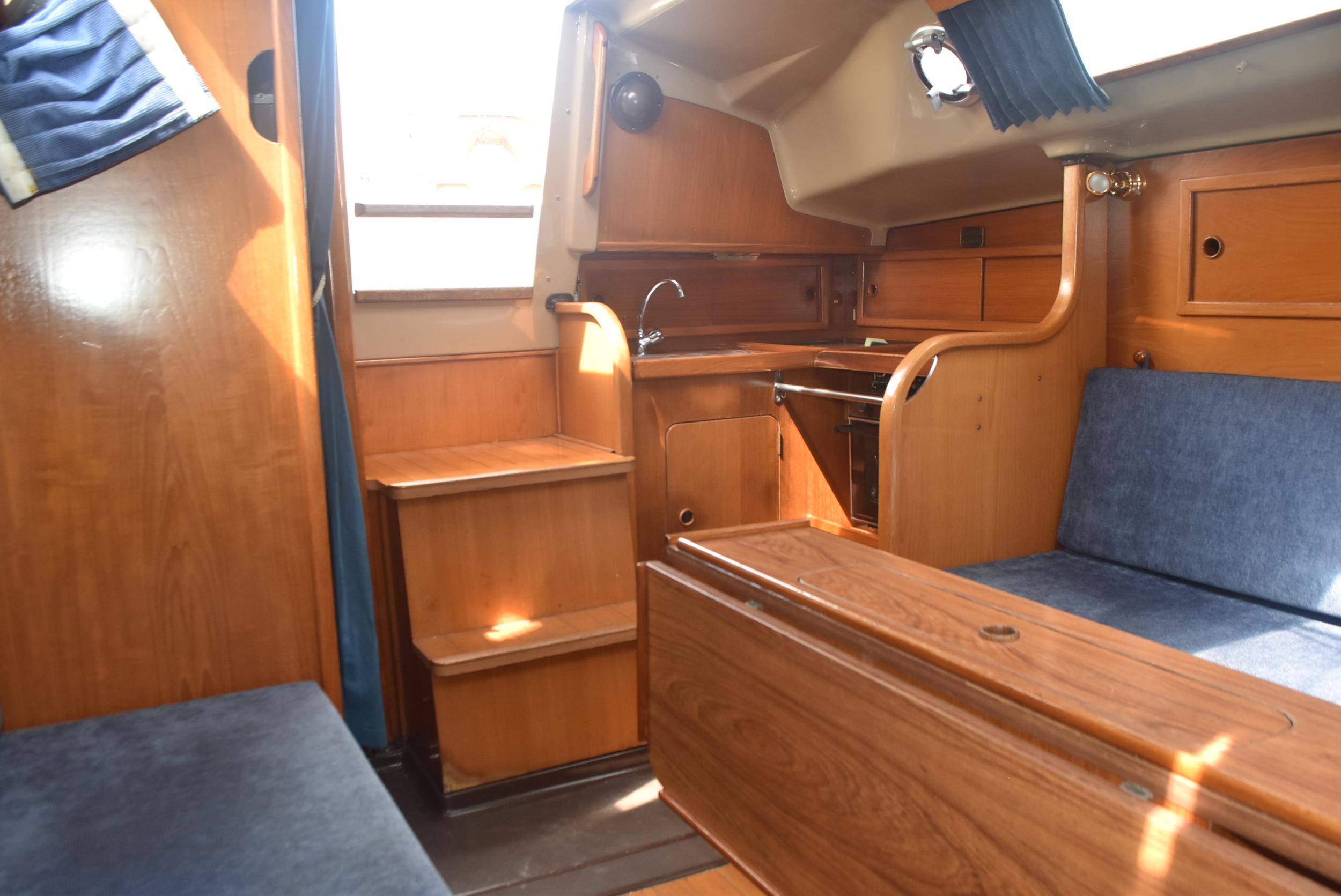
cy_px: 448
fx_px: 1006
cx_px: 670
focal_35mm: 27
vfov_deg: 48.0
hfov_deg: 67.3
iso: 720
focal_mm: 18
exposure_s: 1/125
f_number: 5.6
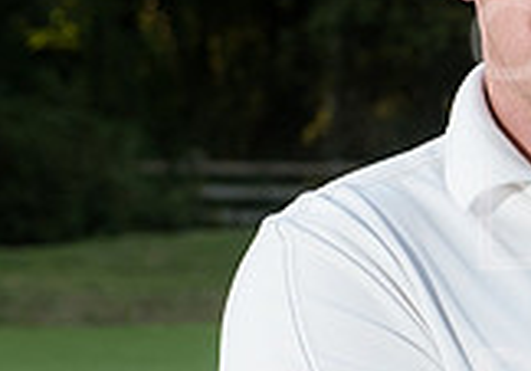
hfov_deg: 6.5
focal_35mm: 304
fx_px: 4549
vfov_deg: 4.7
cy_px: 228
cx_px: 971
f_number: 6.3
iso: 400
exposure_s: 1/200
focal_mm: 70
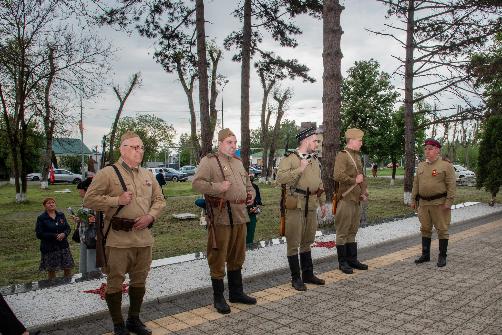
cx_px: 294
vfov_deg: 43.6
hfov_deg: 61.5
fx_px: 418
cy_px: 181
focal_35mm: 30
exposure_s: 1/160
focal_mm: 24
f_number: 10
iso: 640
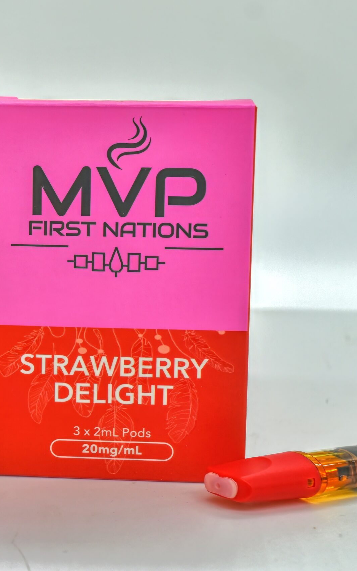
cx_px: -8
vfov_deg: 22.6
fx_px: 1432
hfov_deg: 14.0
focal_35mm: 92
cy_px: 286
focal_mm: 40
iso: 200
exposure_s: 1/250
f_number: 8
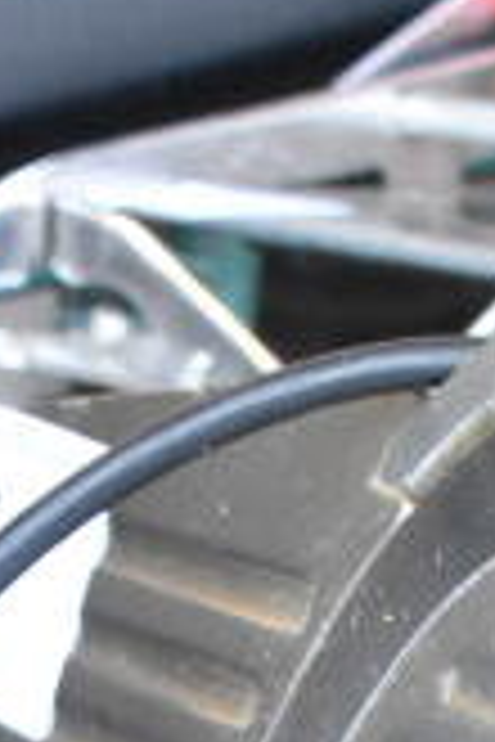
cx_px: 382
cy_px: 1916
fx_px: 5486
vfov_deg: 7.2
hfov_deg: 5.2
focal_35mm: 266
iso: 1600
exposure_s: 1/80
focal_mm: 32
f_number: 9
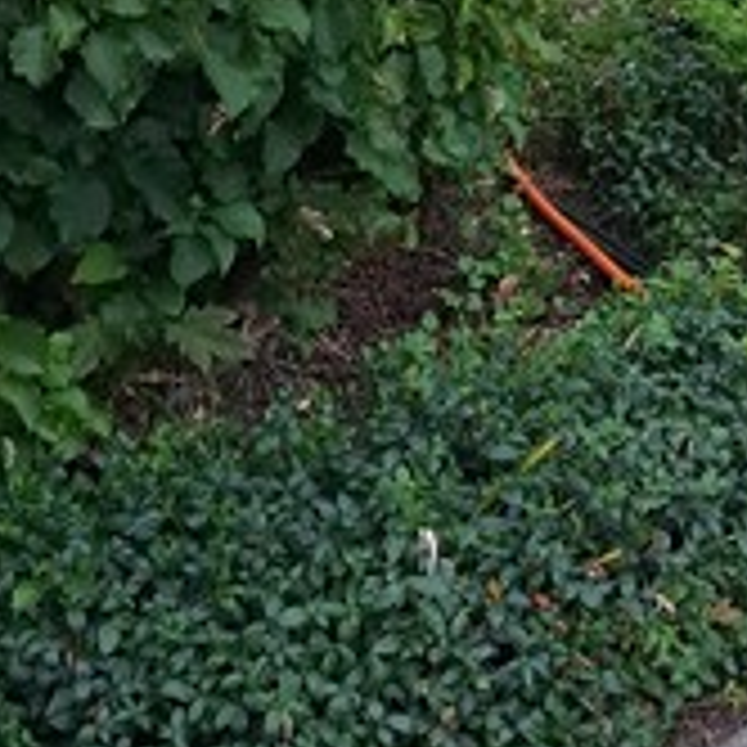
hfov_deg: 16.0
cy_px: -45
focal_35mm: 98
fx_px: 2393
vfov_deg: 17.2
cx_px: 1179
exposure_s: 1/50
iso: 160
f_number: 1.8
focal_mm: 5.23
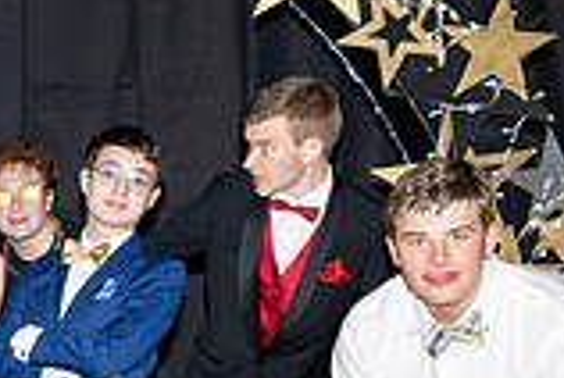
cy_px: 508
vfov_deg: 12.1
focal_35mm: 110
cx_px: -318
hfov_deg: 16.6
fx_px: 1727
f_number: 5.6
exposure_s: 1/100
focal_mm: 30
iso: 320
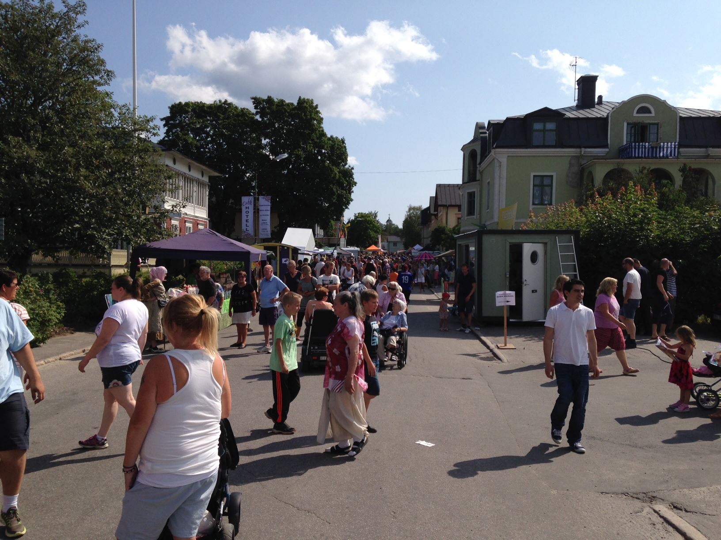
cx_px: 360
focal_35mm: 33
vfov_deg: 42.9
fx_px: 687
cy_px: 270
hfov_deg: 55.4
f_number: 2.4
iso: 50
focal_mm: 4.12
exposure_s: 1/2584
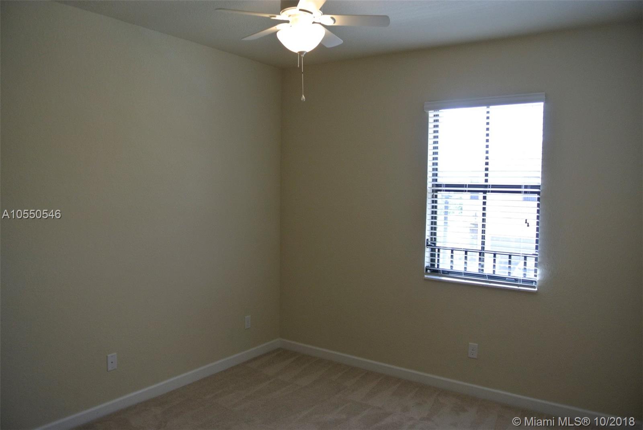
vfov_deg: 48.0
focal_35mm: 27
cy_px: 215
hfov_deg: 67.3
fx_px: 483
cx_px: 322
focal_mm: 10
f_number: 3.5
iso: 220
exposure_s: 1/60
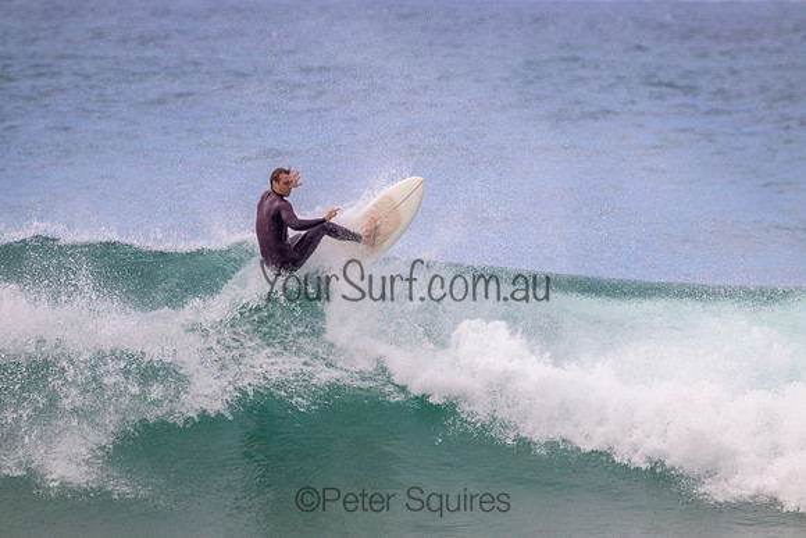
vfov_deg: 1.7
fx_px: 17914
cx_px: 403
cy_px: 269
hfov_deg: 2.6
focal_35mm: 800
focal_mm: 800
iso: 1250
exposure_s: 1/2000
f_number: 11
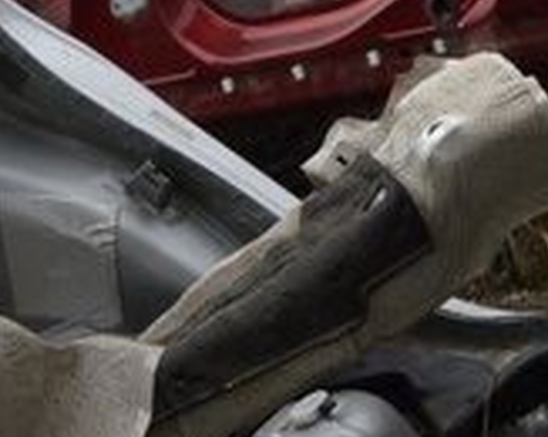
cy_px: 687
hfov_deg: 12.1
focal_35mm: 159
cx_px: 97
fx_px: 2576
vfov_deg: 9.4
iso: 100
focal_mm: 18
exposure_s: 1/125
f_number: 5.6
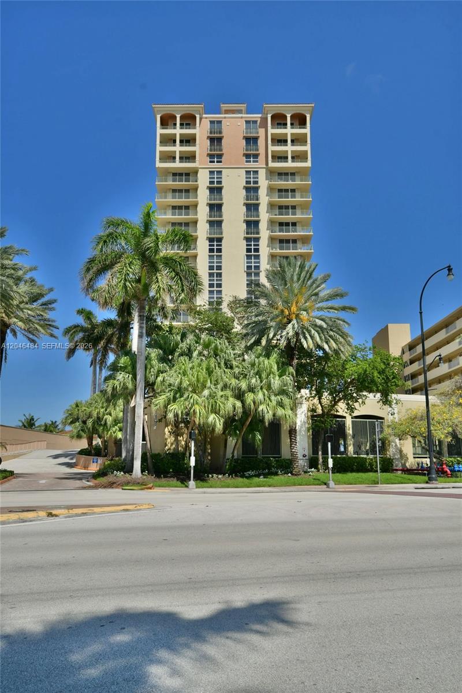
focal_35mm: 30
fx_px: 577
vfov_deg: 61.9
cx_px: 231
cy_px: 346
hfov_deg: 43.6
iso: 320
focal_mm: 20
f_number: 9
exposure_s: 1/800
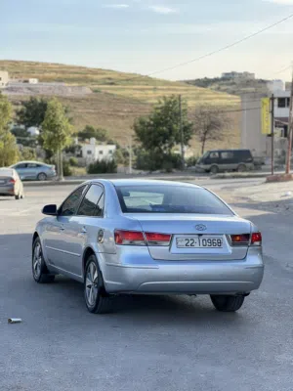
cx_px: 146
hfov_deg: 19.1
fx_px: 869
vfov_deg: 25.3
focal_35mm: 77
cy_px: 196
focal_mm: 9
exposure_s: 1/202
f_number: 2.8
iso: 25
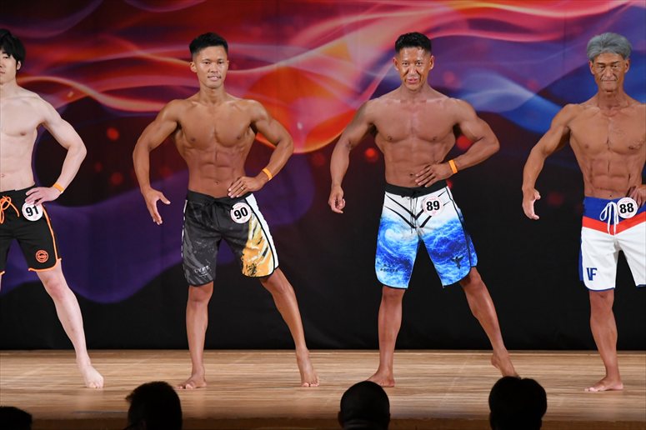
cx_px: 323
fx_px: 4036
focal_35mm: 225
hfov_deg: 9.2
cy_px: 215
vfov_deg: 6.1
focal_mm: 150
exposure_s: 1/400
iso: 3200
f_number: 5.6
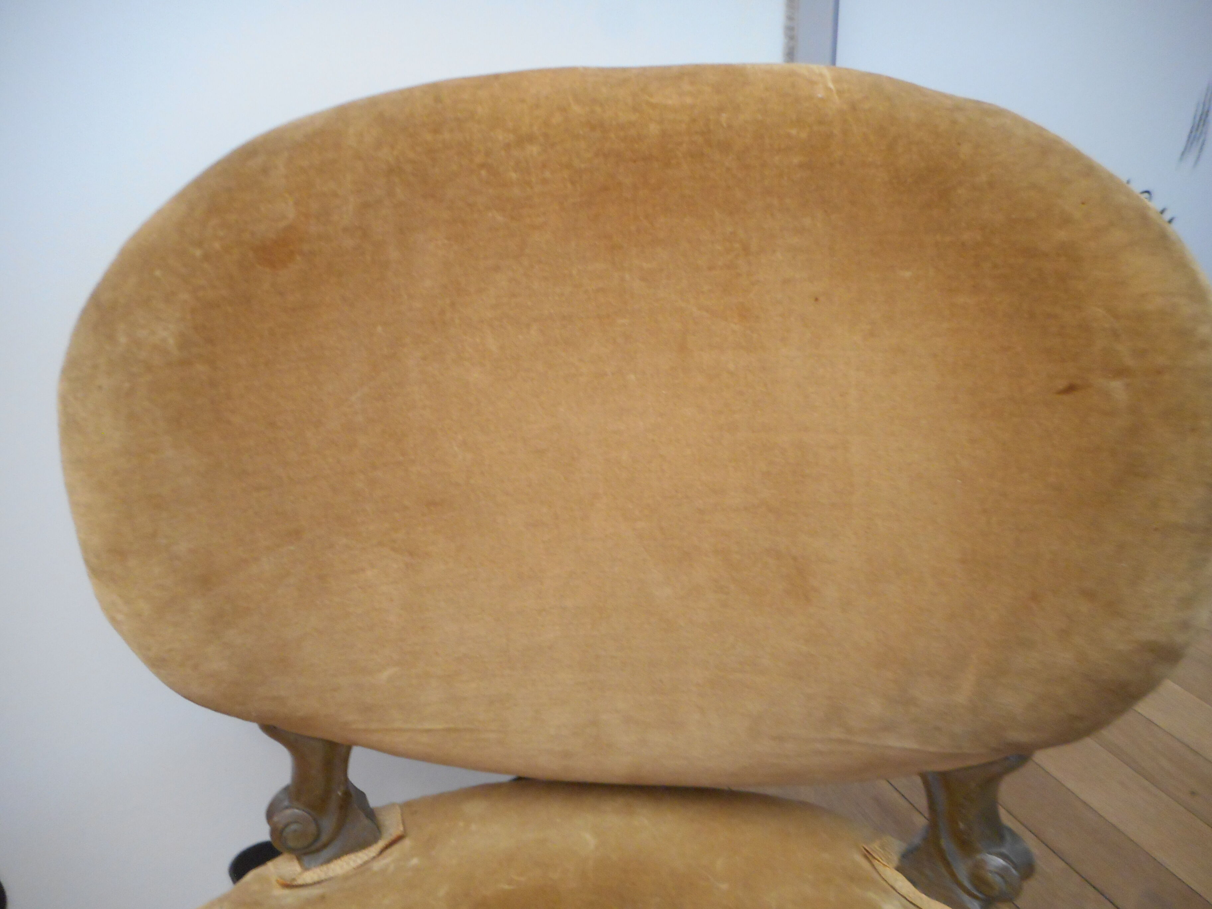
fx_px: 875
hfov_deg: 69.4
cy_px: 454
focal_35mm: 25
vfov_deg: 54.9
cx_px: 606
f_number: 3.7
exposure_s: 1/30
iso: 360
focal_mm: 4.5
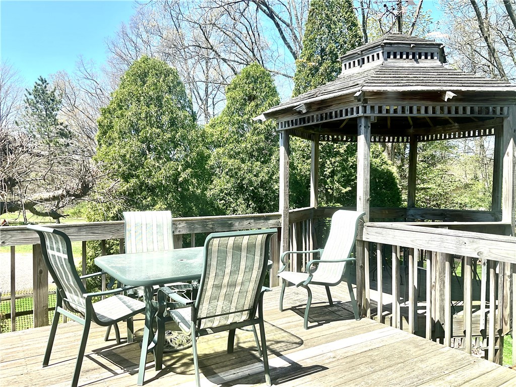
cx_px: 258
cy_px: 194
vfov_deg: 48.2
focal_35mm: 29
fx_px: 432
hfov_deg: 61.7
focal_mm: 3
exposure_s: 1/635
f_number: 1.8
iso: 16
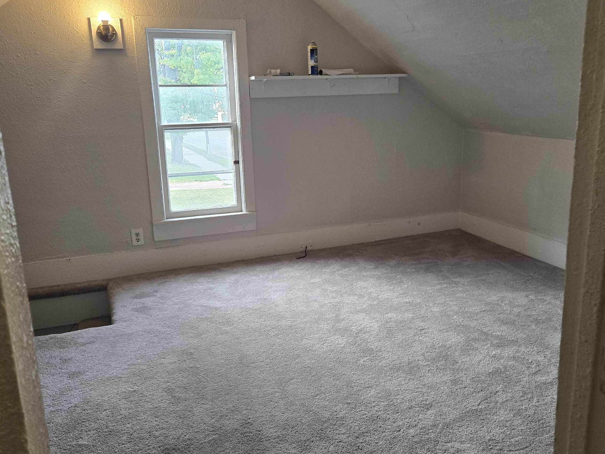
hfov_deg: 58.3
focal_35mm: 31
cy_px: 219
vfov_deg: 45.4
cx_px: 324
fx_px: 542
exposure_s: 1/120
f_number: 1.8
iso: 200
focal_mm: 5.4
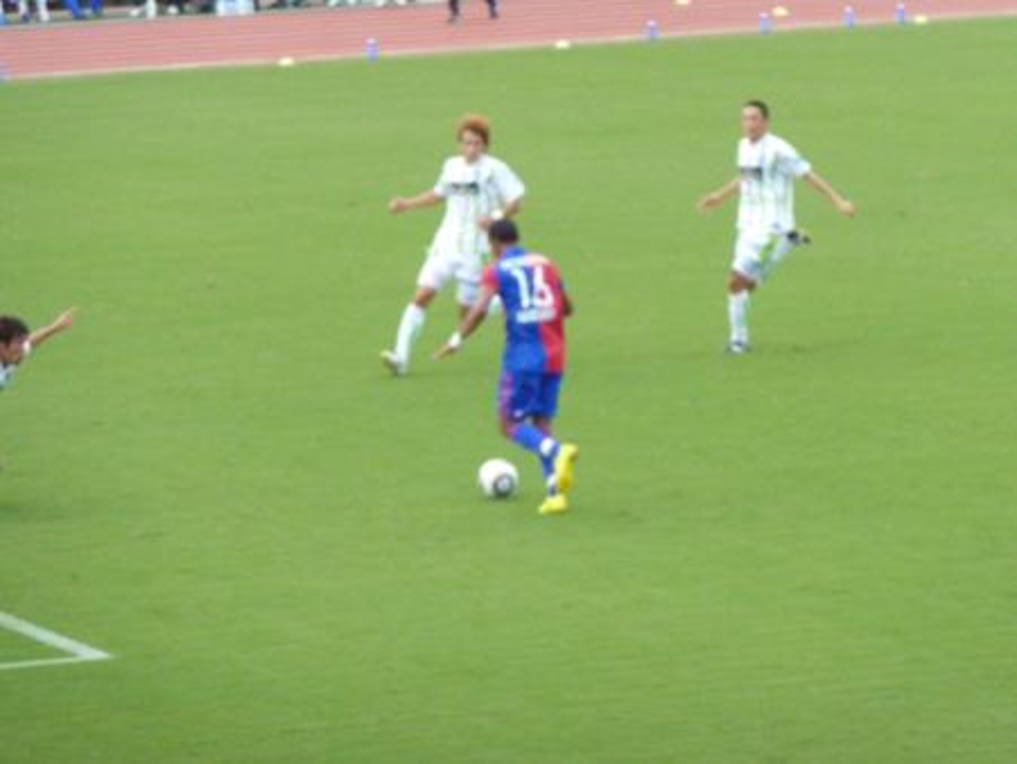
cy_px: 382
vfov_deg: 5.0
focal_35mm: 300
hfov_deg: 6.6
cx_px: 508
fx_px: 8819
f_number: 4.9
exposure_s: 1/400
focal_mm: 49.2
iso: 800
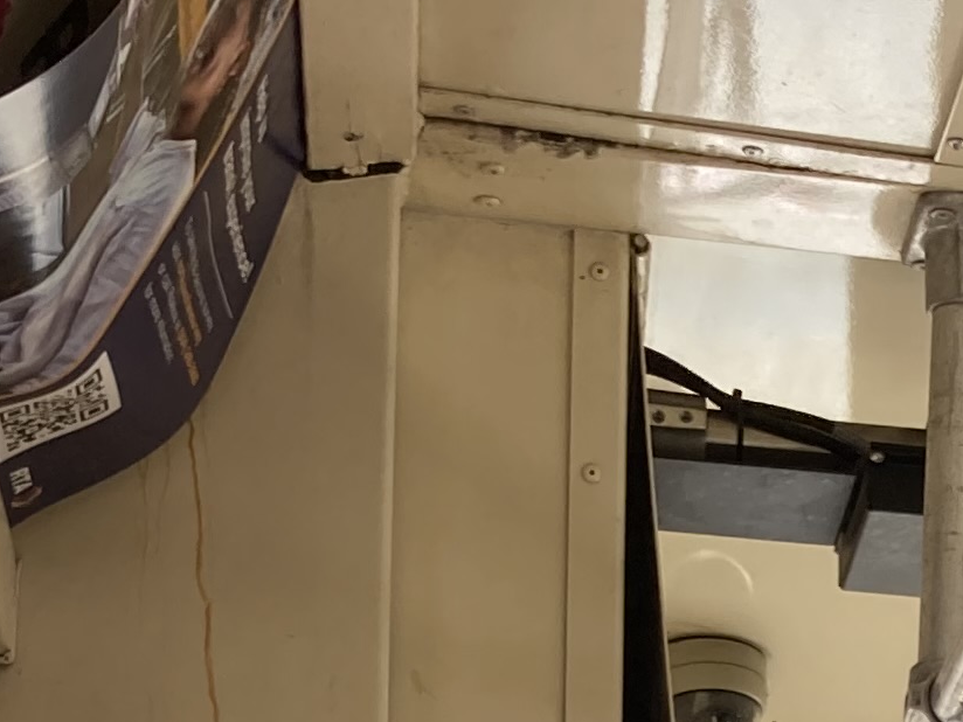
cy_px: 1673
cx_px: 1247
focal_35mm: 137
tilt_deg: +4.2
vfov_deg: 9.7
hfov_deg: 13.9
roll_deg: -1.9
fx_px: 3811
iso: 20
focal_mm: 3.99
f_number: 1.8
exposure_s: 1/197
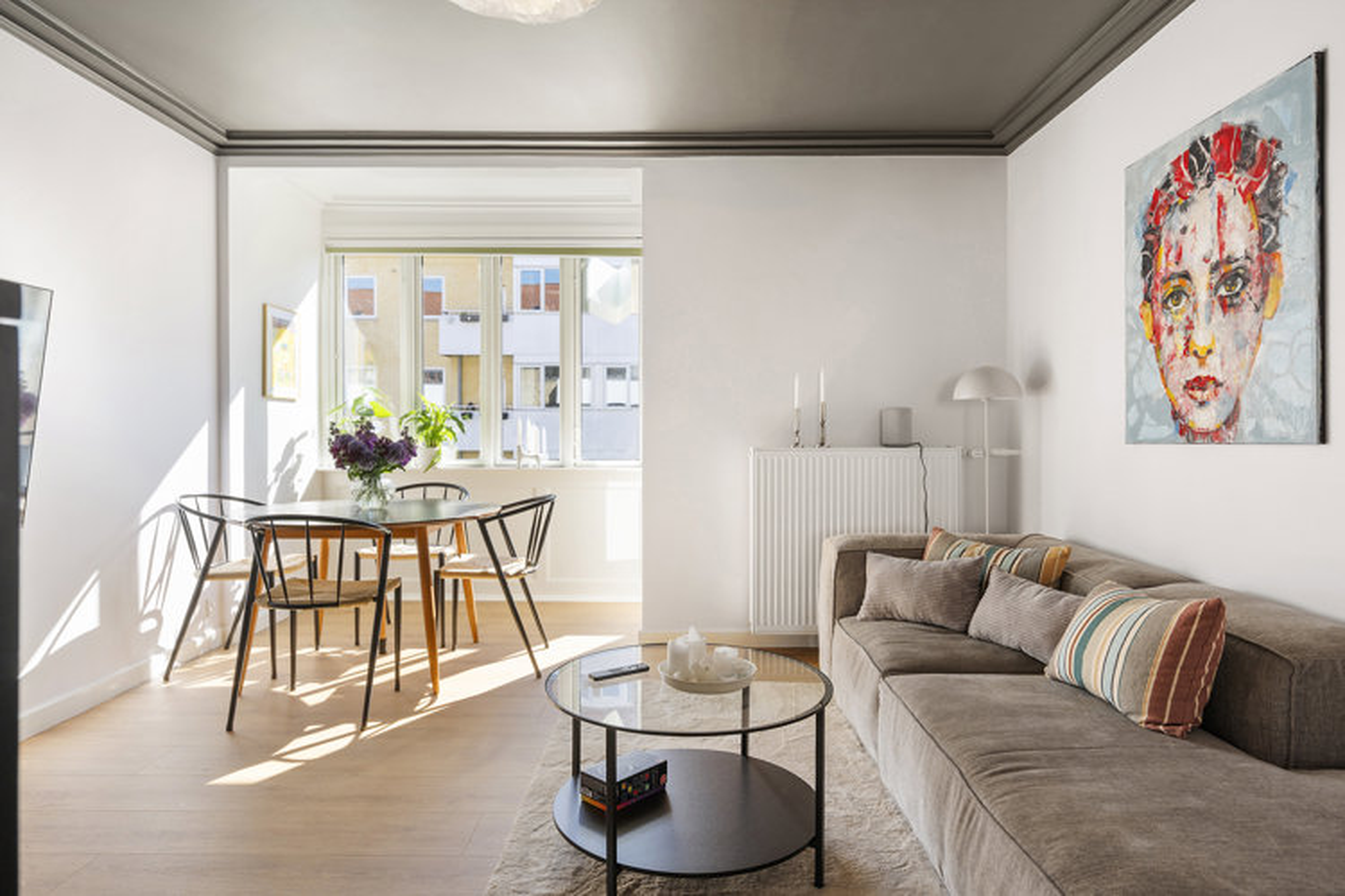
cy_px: 448
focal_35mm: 21
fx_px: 785
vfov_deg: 59.5
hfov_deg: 81.2
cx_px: 672
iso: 320
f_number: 8
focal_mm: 21
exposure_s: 1/15
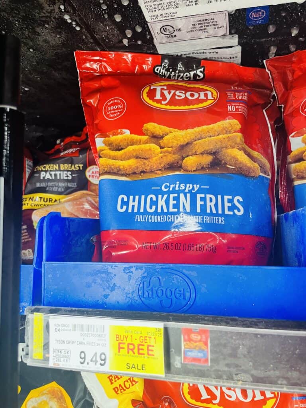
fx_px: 306
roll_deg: +1.1
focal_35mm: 26
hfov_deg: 53.1
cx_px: 153
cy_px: 204
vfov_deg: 67.3
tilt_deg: +3.3
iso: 80
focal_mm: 4.2
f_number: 1.6
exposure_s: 1/60
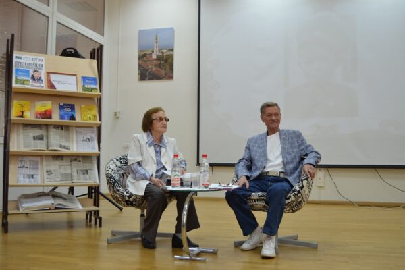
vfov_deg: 34.2
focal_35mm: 39
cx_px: 202
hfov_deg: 49.6
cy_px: 135
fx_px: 439
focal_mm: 26
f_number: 4
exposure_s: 1/60
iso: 450
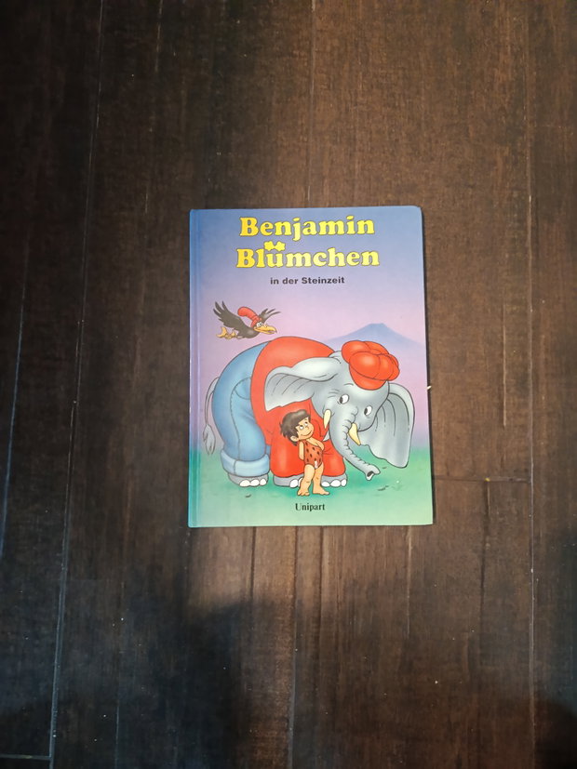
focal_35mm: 24
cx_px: 288
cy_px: 384
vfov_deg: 71.6
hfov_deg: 56.8
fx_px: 534
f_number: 1.7
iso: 4000
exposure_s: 1/20
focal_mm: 5.27
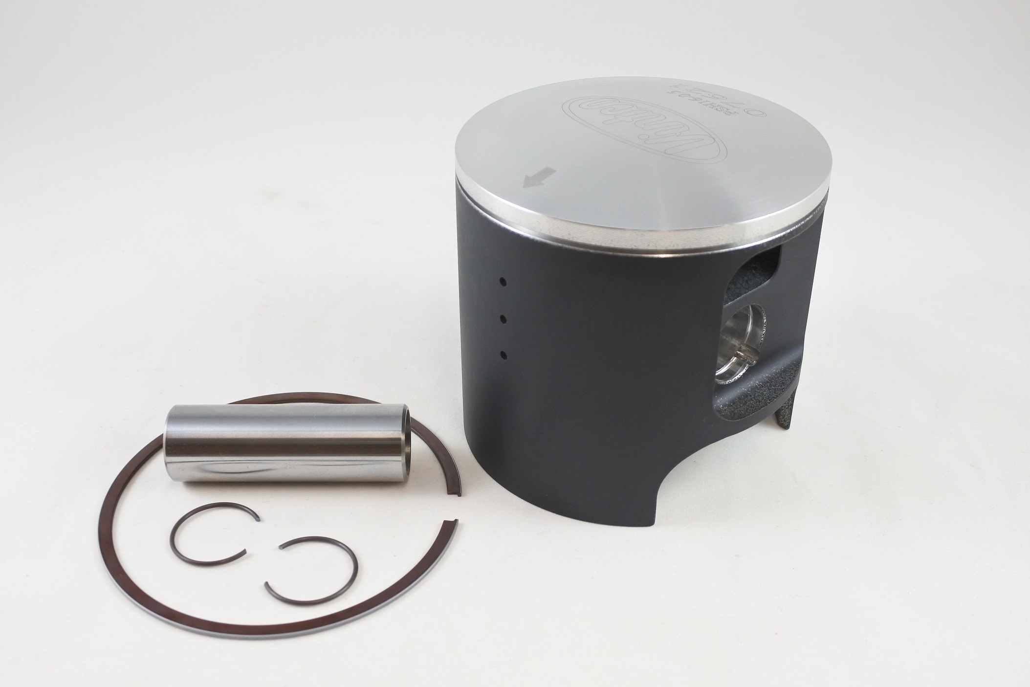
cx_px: 515
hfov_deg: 61.9
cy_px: 344
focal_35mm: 30
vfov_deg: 43.6
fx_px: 858
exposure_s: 1/125
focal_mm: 11.4
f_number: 3.8
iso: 450
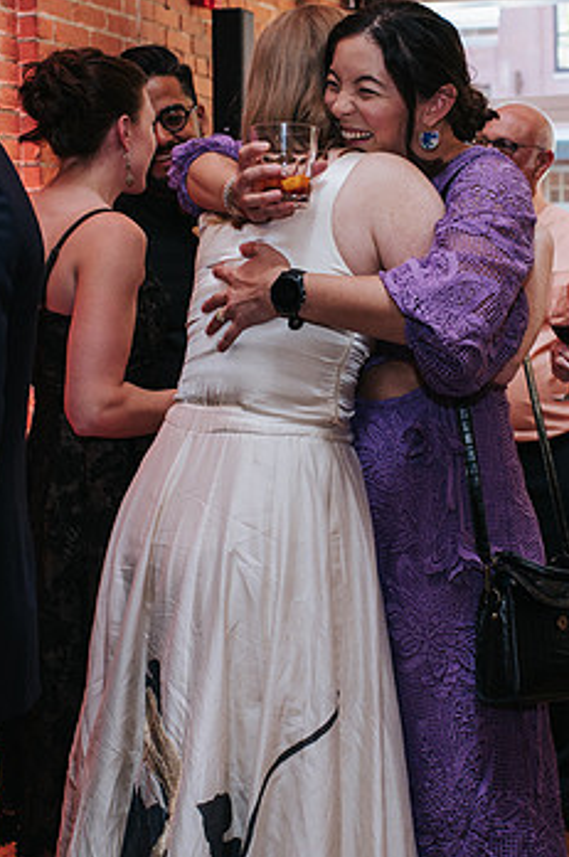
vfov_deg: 29.6
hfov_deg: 19.9
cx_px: 342
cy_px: 347
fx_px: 1617
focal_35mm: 68
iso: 800
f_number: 4
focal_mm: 35
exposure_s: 1/200
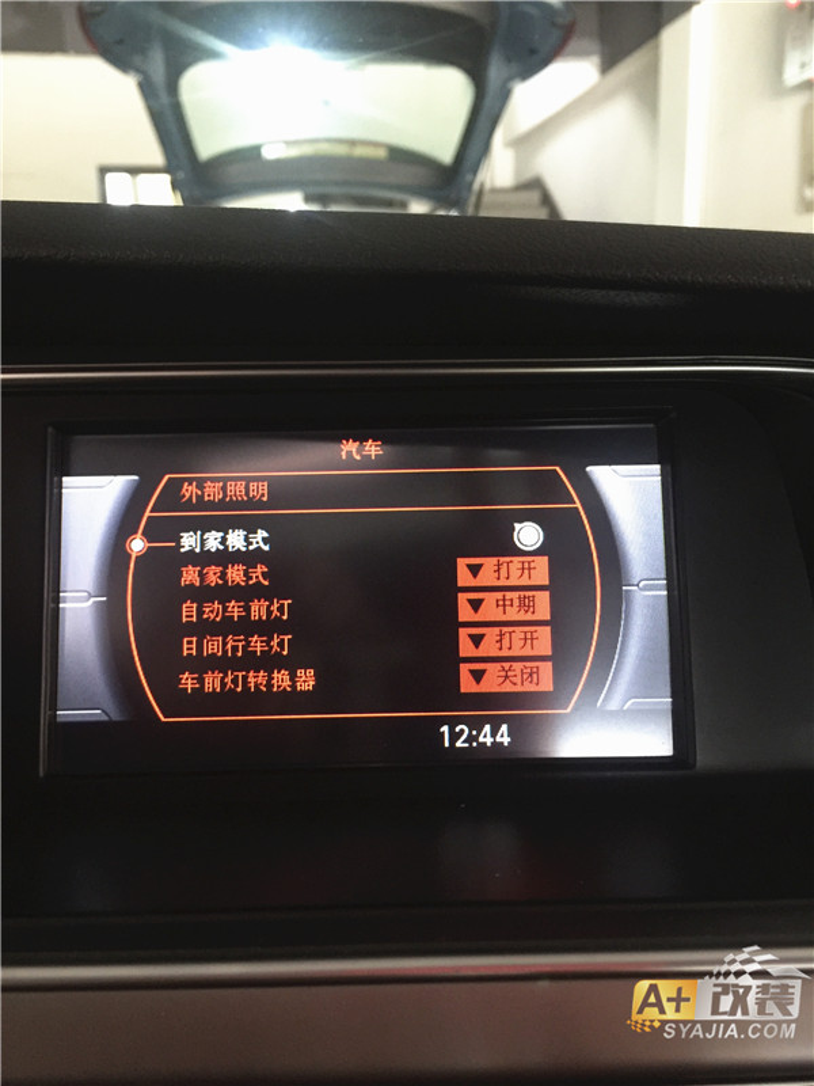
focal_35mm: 29
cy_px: 543
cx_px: 407
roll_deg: +1.2
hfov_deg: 48.2
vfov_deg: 61.7
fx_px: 909
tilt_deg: -12.8
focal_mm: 4.15
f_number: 2.2
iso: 200
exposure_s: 1/8
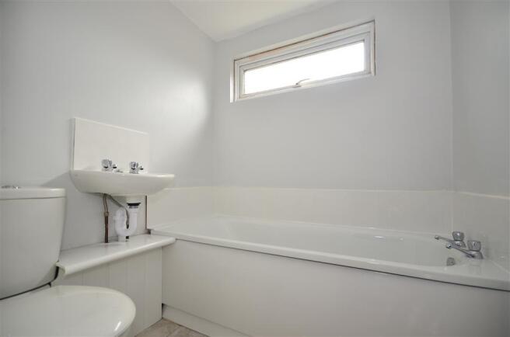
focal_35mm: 15
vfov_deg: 77.0
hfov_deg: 100.5
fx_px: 212
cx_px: 255
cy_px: 168
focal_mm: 10
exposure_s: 1/60
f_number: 5
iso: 200
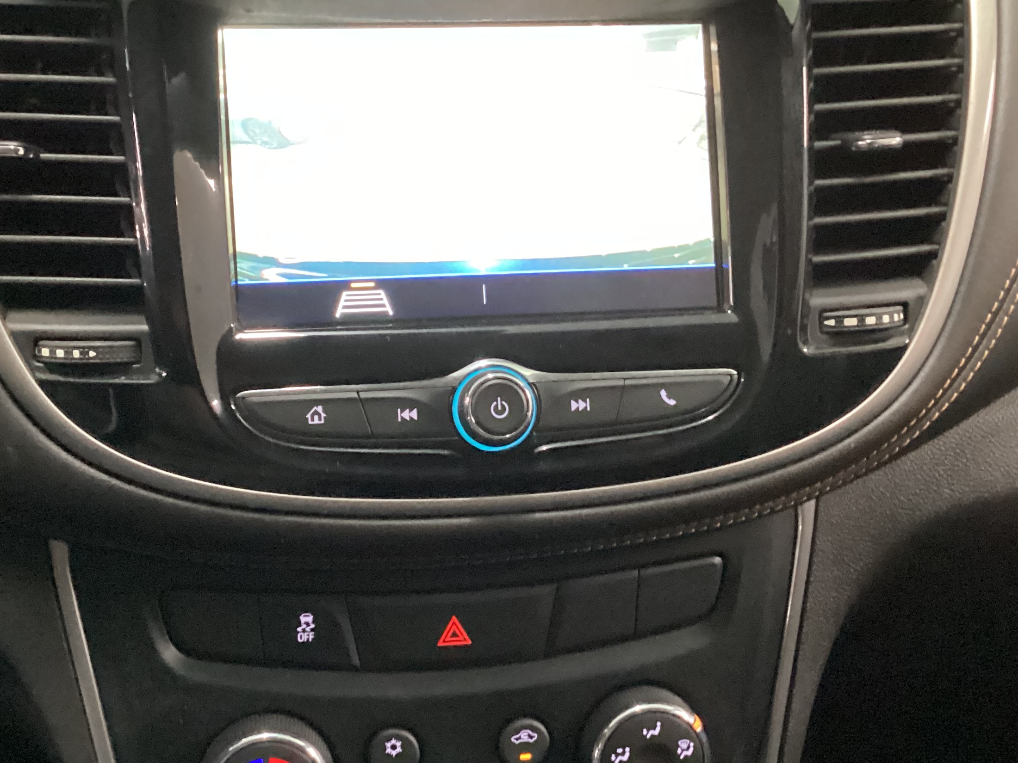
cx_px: 477
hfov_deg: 41.2
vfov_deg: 31.5
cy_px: 410
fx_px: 1353
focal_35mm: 46
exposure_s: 1/24
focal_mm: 3.3
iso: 640
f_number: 2.4
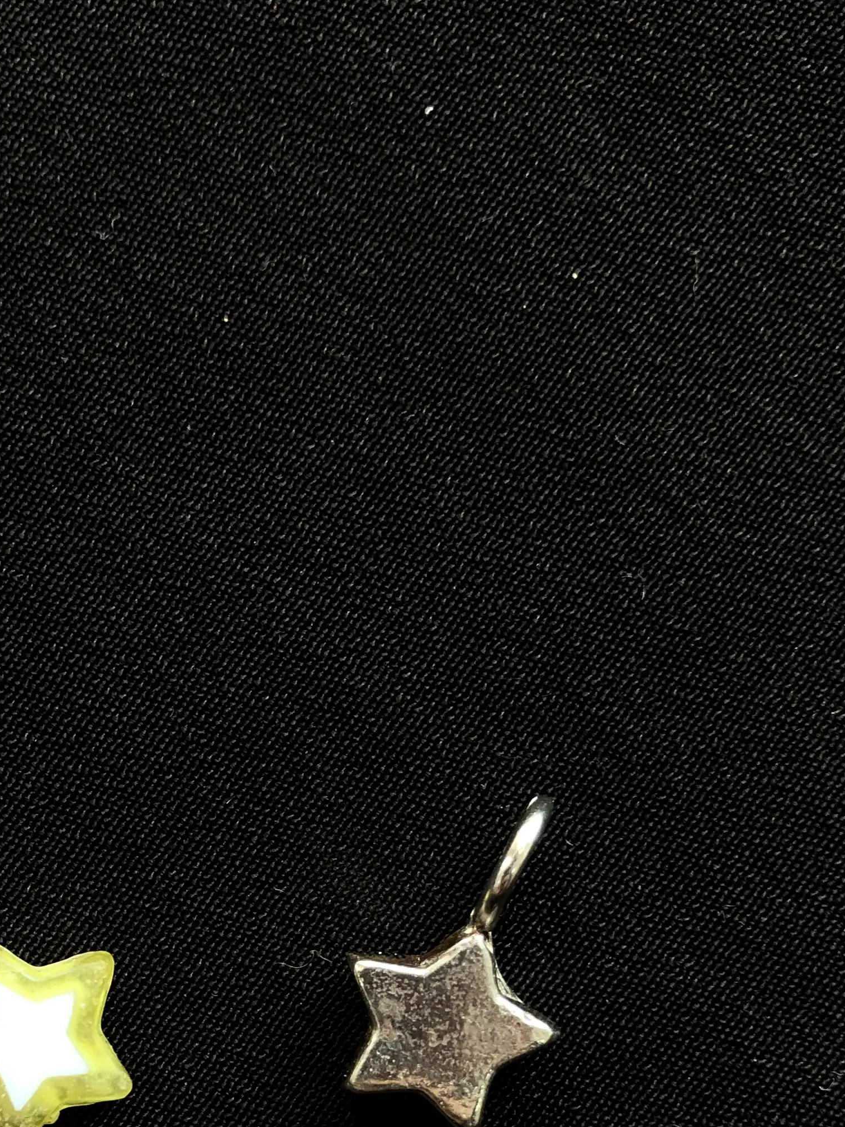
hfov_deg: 25.8
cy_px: 983
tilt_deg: -81.7
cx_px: 203
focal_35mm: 56
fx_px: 1823
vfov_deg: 32.8
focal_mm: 3.99
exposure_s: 1/100
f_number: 1.8
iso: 32
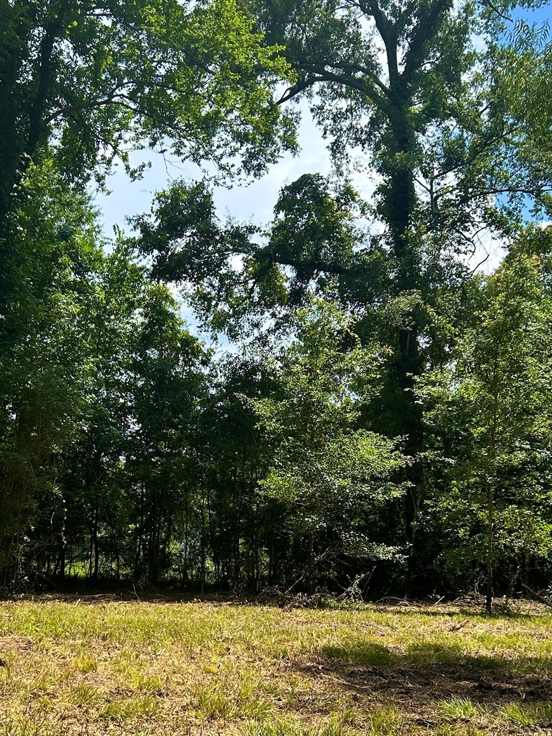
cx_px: 156
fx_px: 978
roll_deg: +0.5
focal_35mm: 46
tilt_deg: +2.2
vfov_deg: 40.4
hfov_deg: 31.1
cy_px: 528
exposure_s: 1/2695
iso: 50
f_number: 1.5
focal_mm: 5.7
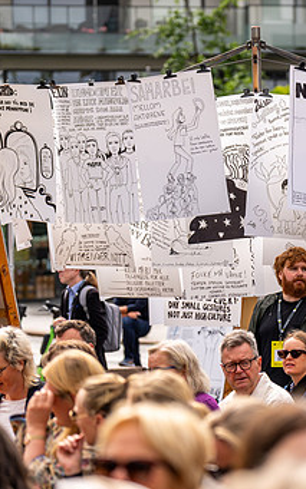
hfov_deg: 7.4
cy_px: 249
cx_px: 310
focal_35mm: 177
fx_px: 2363
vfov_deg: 11.8
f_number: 2.8
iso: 100
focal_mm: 102
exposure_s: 1/1250
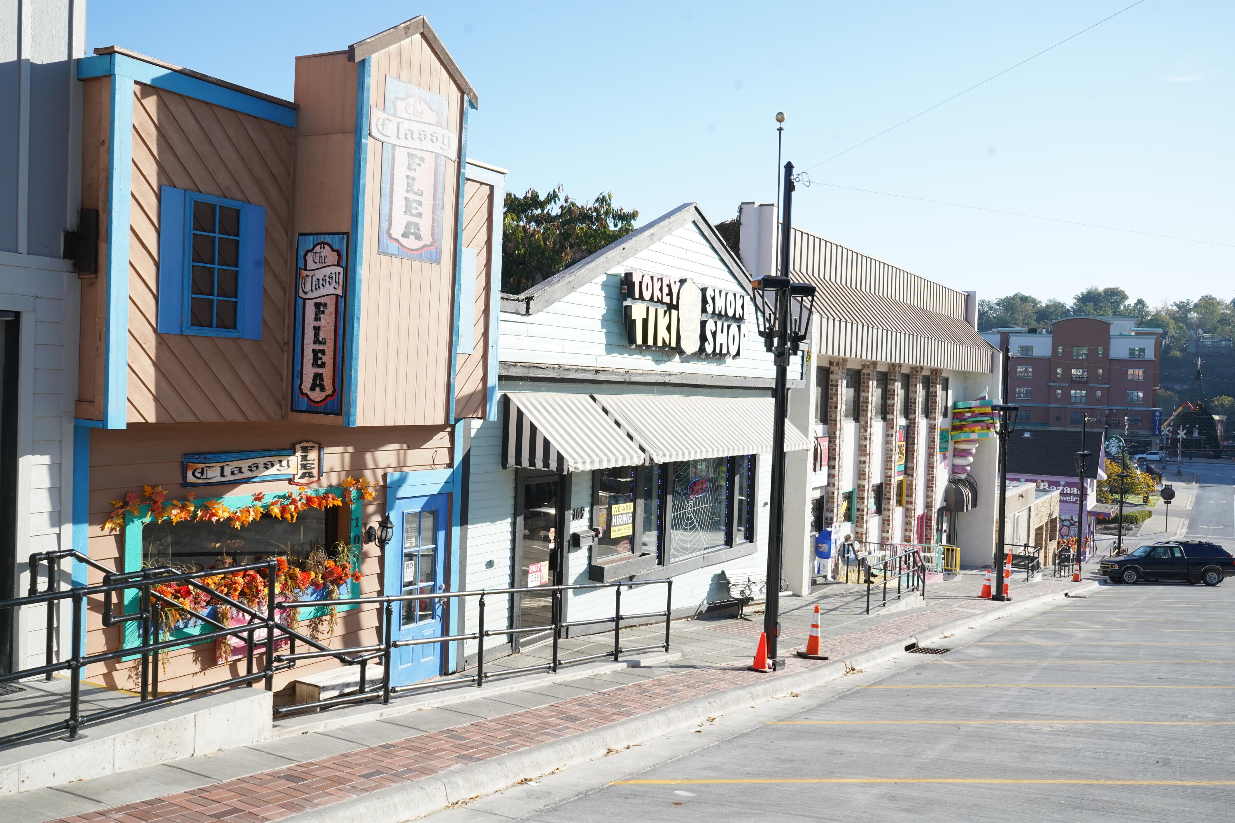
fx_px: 1098
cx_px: 618
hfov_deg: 58.7
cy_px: 412
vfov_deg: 41.1
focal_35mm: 32
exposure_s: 1/250
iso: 400
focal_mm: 32
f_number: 10
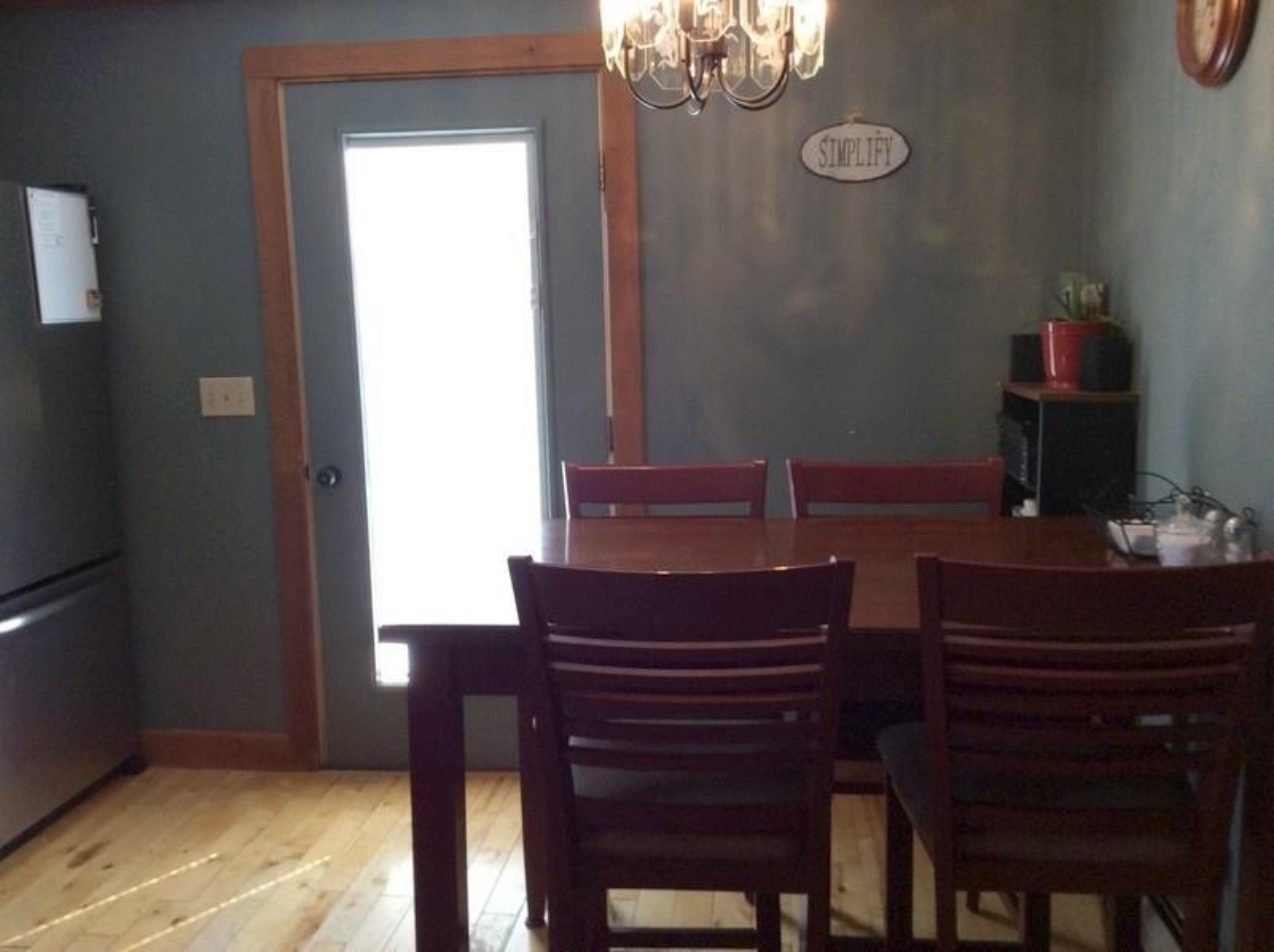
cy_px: 476
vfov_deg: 44.1
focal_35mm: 32
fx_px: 1176
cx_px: 637
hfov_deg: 56.9
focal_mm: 3.3
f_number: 2.4
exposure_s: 1/24
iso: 64
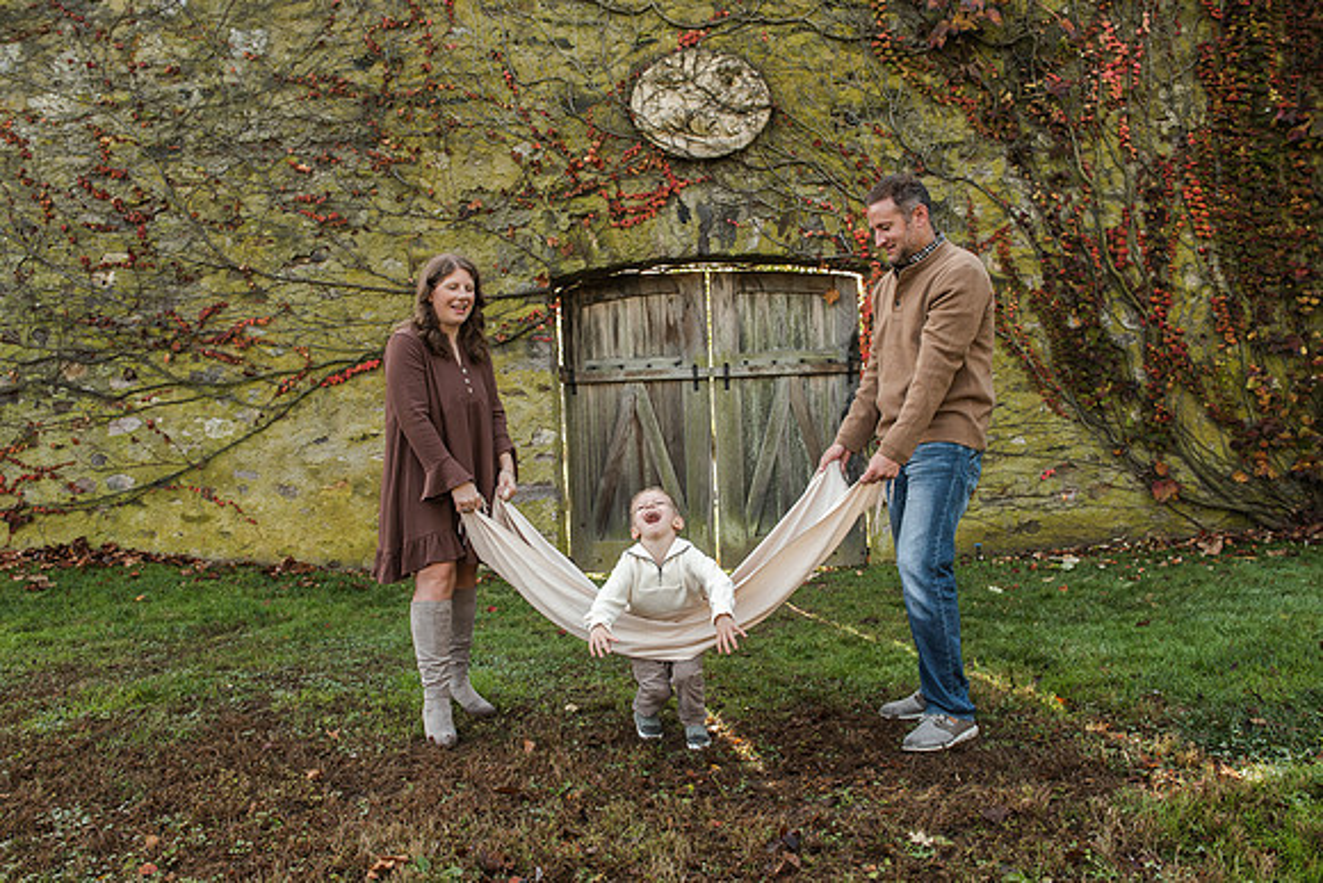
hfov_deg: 67.3
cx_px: 641
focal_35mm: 27
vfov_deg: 47.9
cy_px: 450
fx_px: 994
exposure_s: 1/400
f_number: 5.6
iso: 1000
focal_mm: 26
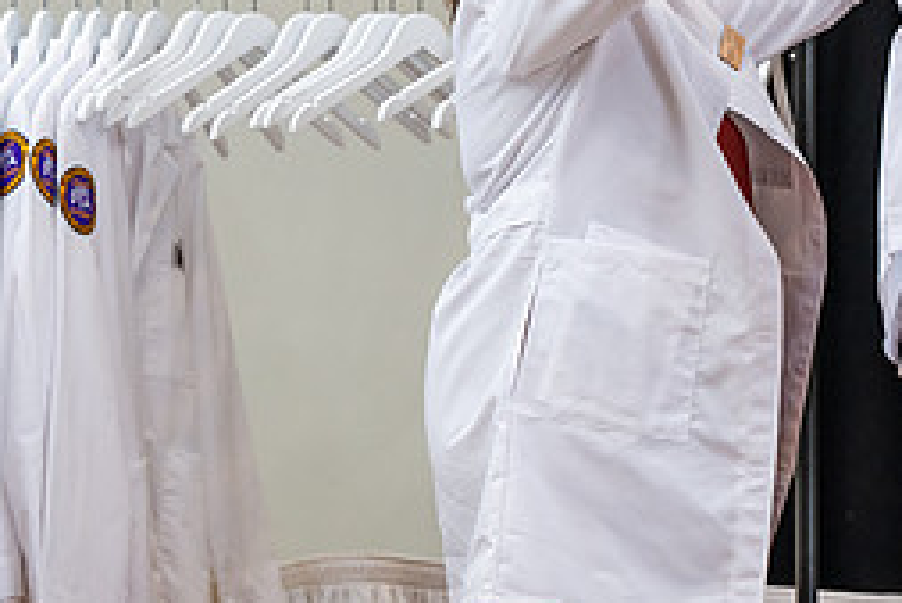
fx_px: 5515
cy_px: 87
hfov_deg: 9.3
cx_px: 963
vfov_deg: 6.2
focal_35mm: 220
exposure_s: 1/200
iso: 1600
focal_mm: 96
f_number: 3.5
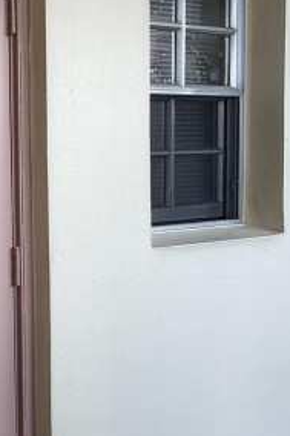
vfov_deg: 47.2
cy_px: 181
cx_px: -252
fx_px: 496
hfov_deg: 20.6
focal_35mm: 41
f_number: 2.2
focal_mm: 2.22
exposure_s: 1/241
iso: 40
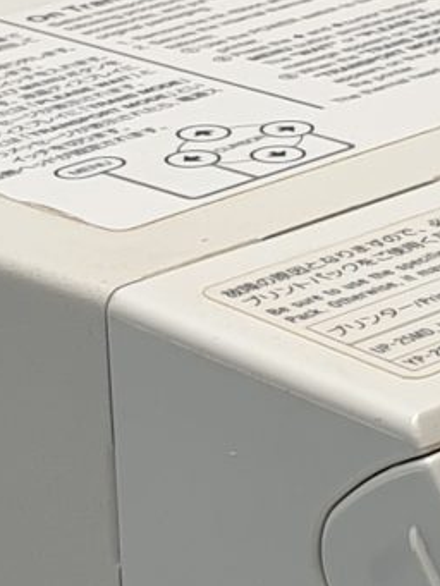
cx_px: 320
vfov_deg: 10.1
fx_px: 3303
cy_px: 345
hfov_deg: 7.6
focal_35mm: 195
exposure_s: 1/50
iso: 50
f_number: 2.4
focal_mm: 4.3
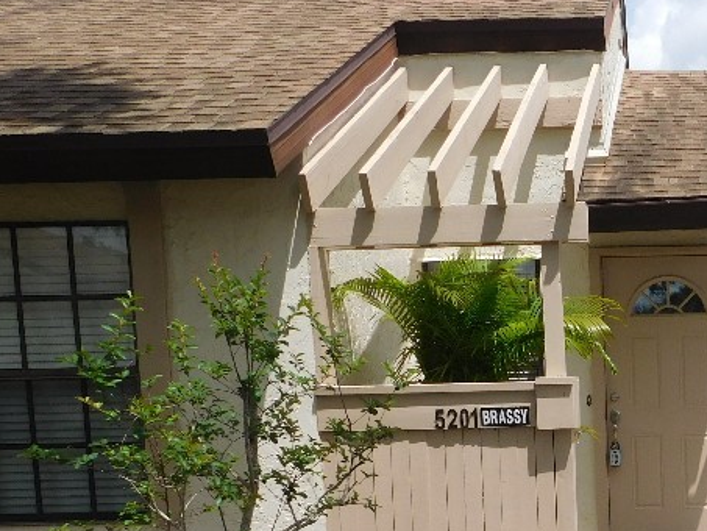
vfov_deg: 26.9
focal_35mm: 52
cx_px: 723
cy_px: 500
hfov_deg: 33.4
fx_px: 1062
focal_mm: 4
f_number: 6
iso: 125
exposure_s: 1/500
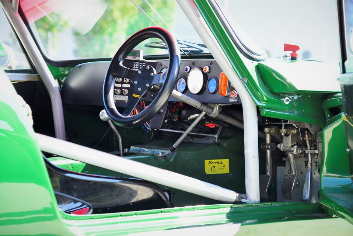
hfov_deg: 23.6
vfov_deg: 15.9
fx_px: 844
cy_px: 118
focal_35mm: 86
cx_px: 176
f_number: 5
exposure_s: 1/100
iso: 200
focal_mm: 86
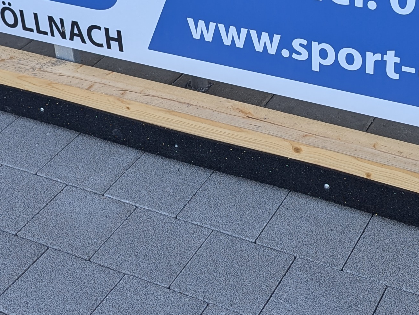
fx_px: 909
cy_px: 41
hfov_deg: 26.0
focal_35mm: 75
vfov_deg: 19.4
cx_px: 215
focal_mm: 6.81
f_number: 1.85
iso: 46
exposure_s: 1/132
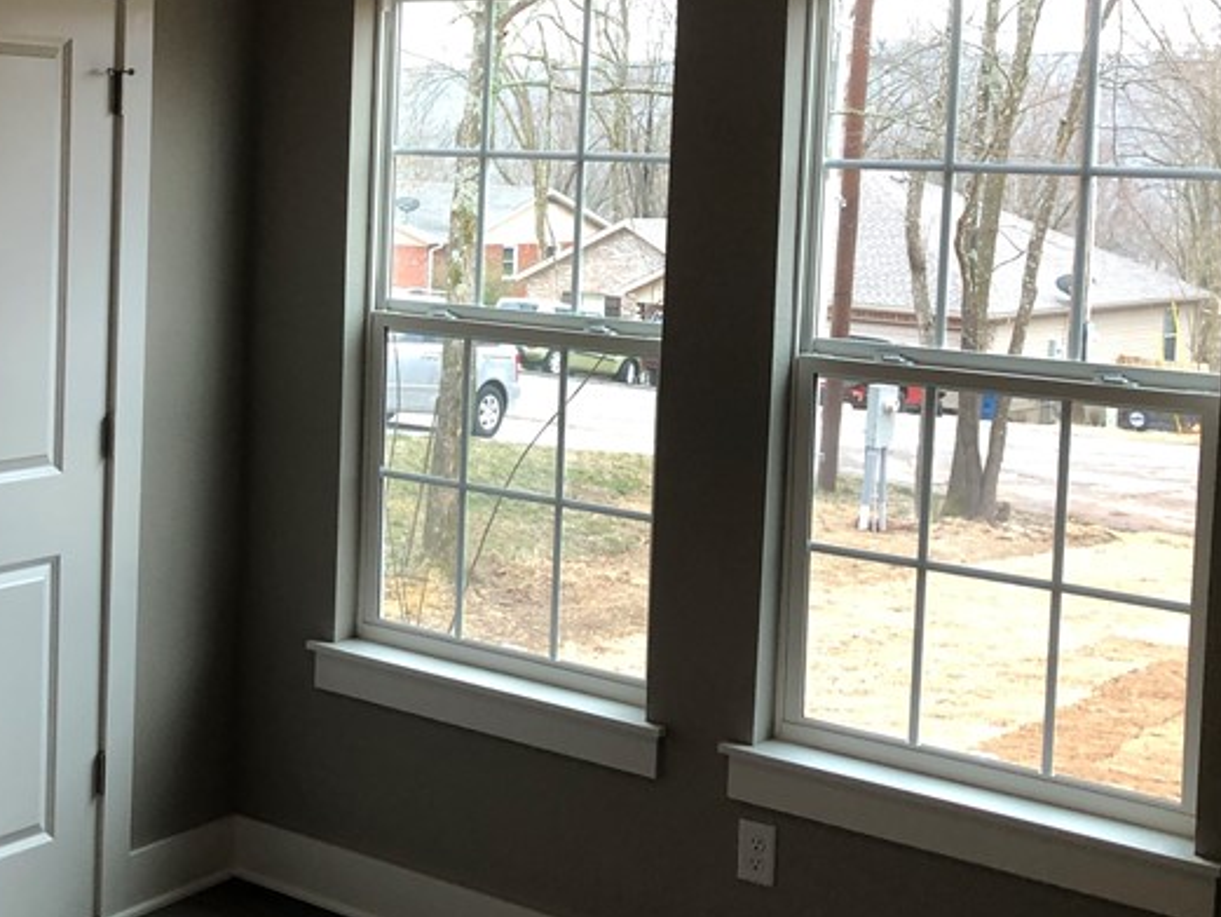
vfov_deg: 26.4
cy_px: 286
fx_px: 1940
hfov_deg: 33.8
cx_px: 227
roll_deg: -1.6
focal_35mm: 55
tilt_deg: -4.5
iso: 25
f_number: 1.8
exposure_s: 1/40
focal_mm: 4
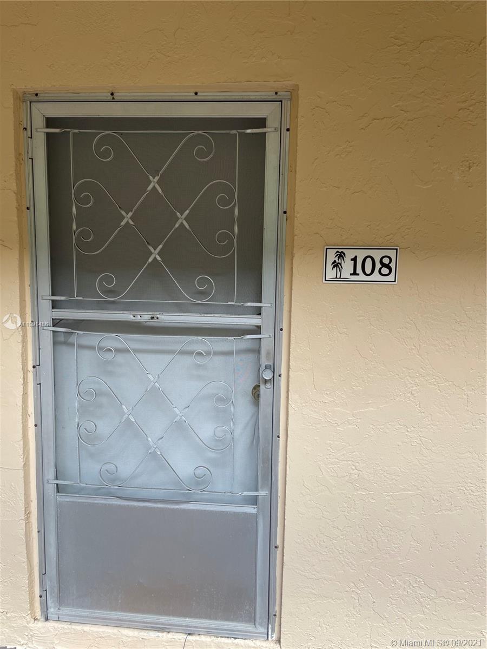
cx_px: 244
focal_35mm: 26
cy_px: 324
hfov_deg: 53.1
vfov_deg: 67.3
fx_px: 488
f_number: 1.6
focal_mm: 4.2
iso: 32
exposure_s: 1/305
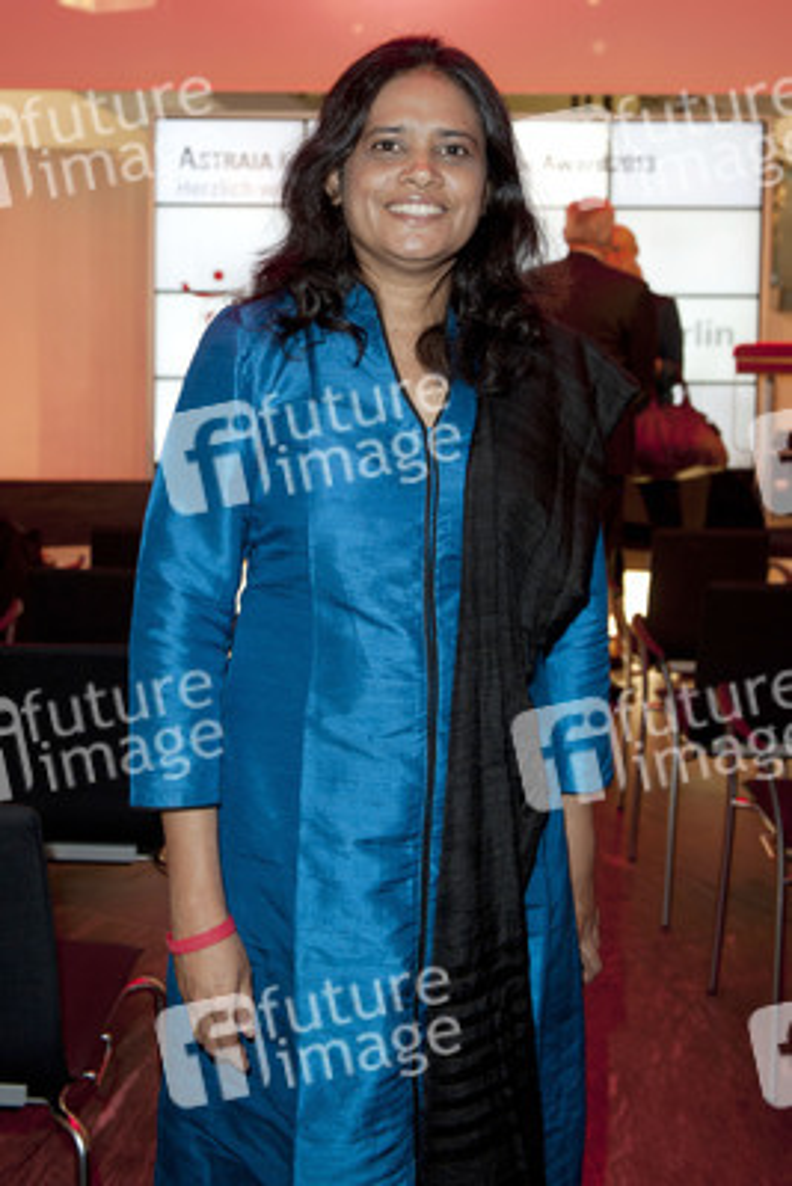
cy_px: 593
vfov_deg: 54.4
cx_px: 396
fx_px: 1154
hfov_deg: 37.9
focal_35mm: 35
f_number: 4.5
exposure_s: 1/50
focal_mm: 35
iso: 800
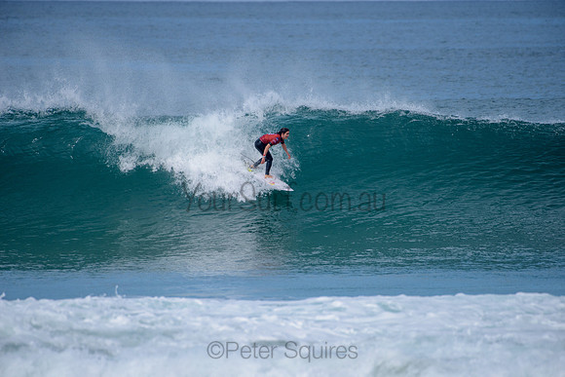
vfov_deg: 2.8
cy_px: 188
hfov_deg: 4.1
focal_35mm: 500
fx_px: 7849
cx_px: 282
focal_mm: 500
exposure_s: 1/2500
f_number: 6.3
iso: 250
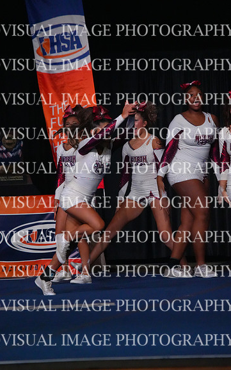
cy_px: 185
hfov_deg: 4.3
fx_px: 3094
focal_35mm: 307
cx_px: 112
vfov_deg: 6.8
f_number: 5.6
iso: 16000
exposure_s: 1/1250
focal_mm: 300
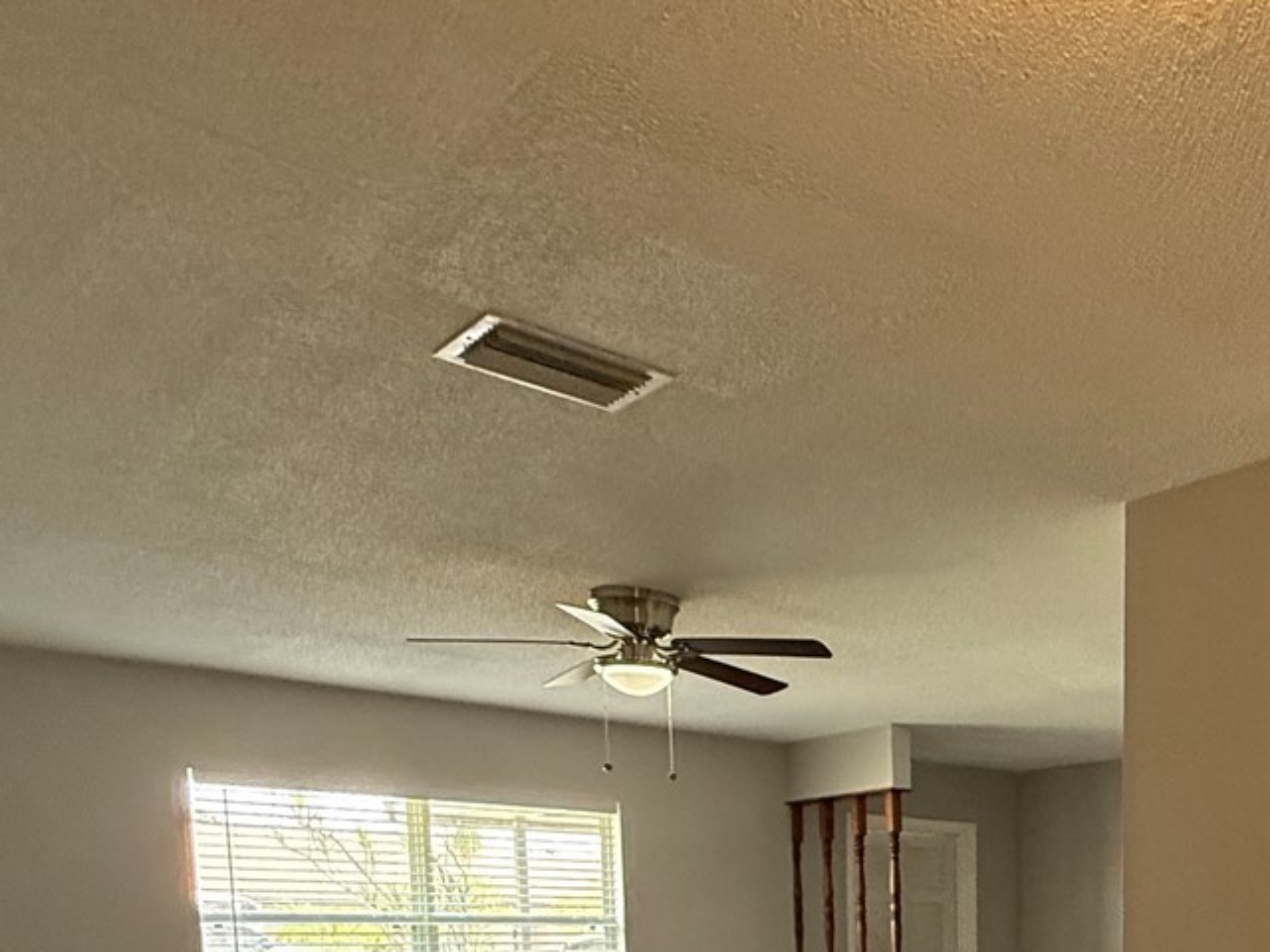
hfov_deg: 47.9
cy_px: 1077
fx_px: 1284
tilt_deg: -6.8
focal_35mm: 35
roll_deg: +0.1
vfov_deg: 34.4
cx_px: 1111
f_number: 2.2
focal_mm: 2.22
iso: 400
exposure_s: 1/120
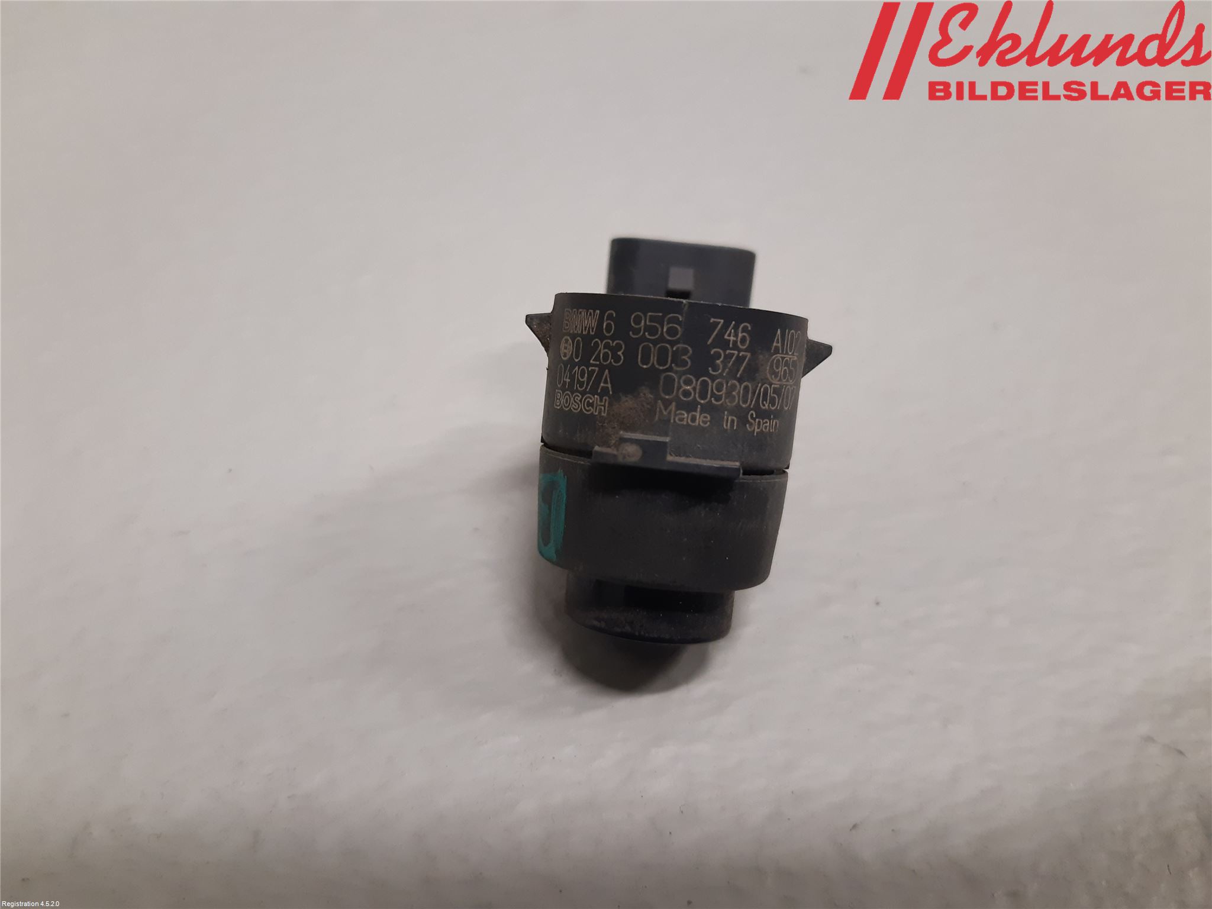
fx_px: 910
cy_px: 454
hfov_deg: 67.3
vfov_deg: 53.1
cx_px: 606
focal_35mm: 26
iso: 200
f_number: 1.7
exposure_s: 1/50
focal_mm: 3.93
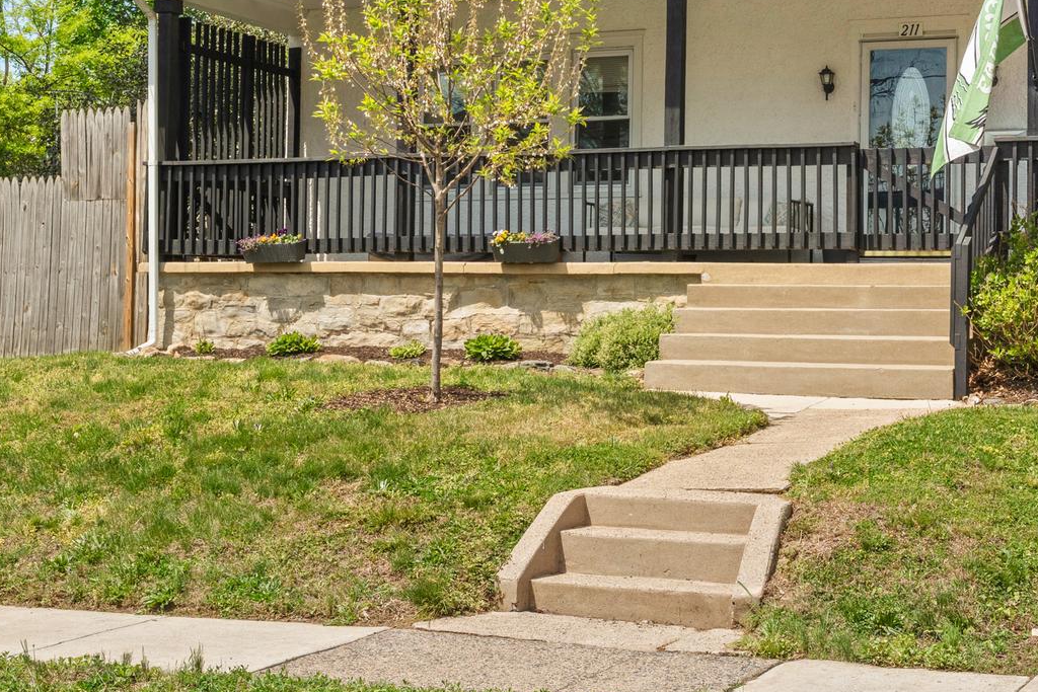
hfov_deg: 32.8
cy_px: 208
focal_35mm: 61
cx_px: 622
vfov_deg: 22.1
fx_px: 1759
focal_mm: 30.5
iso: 640
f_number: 11
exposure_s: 1/160
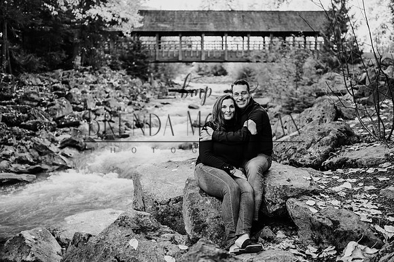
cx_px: 197
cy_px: 131
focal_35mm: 36
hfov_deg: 53.2
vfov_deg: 36.9
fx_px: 393
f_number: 1.8
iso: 400
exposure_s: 1/500
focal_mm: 35
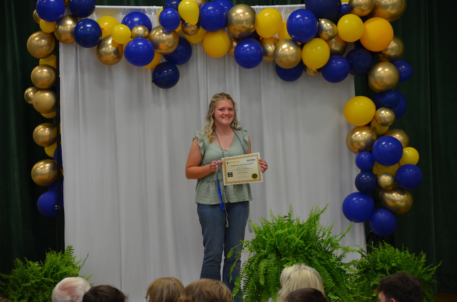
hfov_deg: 12.3
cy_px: 151
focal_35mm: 168
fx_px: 2128
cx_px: 228
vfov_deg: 8.1
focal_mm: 112
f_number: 5.6
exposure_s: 1/30
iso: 800
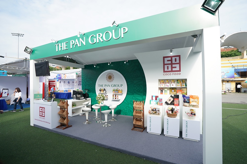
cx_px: 124
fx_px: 110
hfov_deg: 96.8
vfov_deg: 73.7
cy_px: 82
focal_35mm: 16
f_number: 5
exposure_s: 1/500
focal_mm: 16
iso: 250
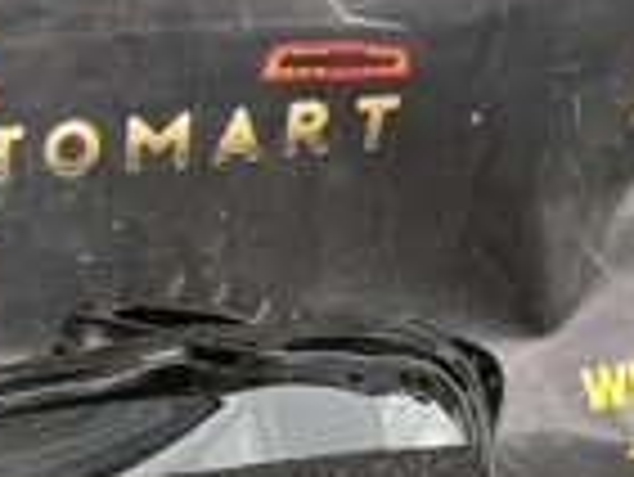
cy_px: 749
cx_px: -571
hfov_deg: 14.3
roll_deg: +2.2
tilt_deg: -38.5
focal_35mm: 118
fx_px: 2163
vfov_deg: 11.9
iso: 64
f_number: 1.6
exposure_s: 1/121
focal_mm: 4.2
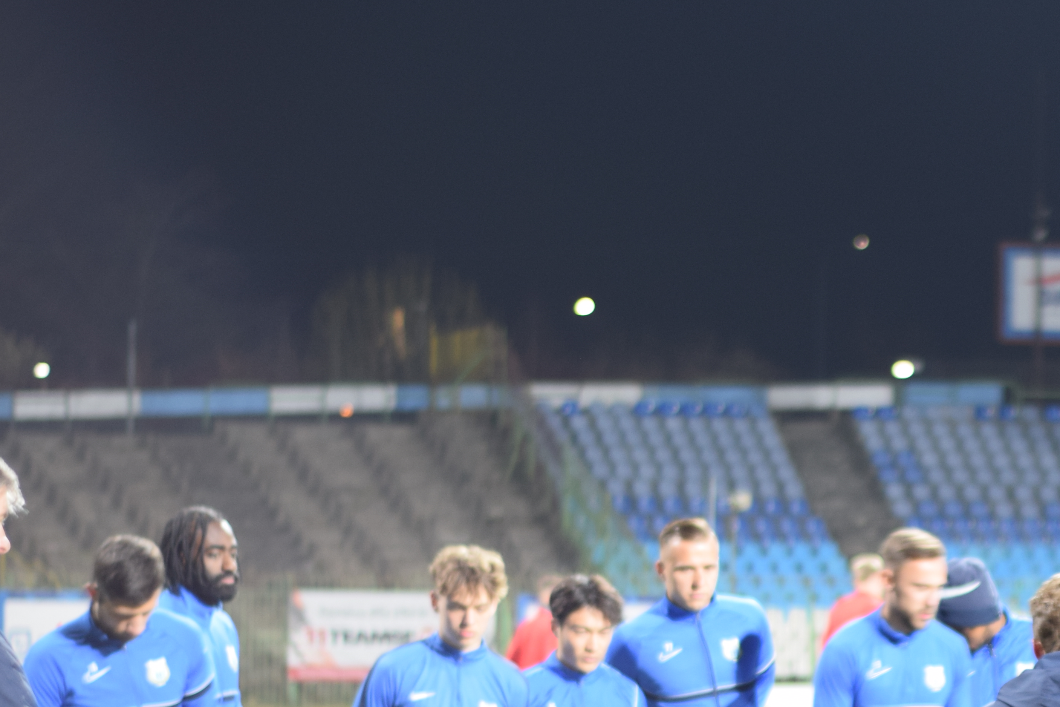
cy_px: 676
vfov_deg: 8.5
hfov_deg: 12.7
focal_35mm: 160
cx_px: 1056
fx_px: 4710
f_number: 2
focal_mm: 50
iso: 250
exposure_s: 1/50
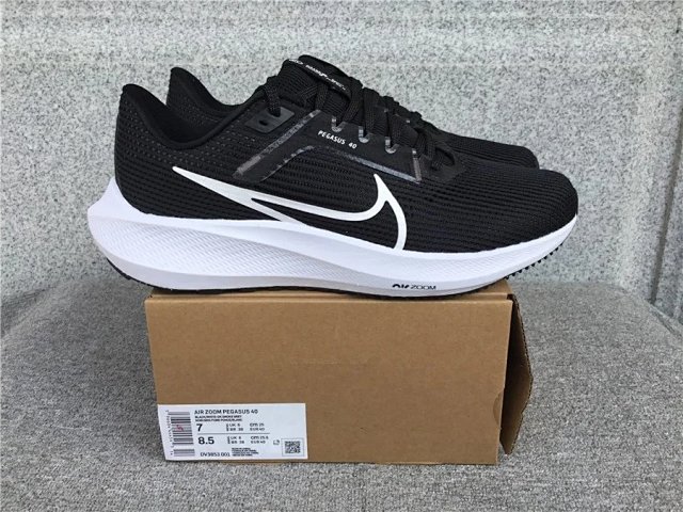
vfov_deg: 45.4
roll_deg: +0.2
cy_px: 256
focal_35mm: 31
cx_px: 342
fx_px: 612
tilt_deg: -18.0
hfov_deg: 58.4
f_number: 2.4
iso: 25
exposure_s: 1/479
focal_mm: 3.3
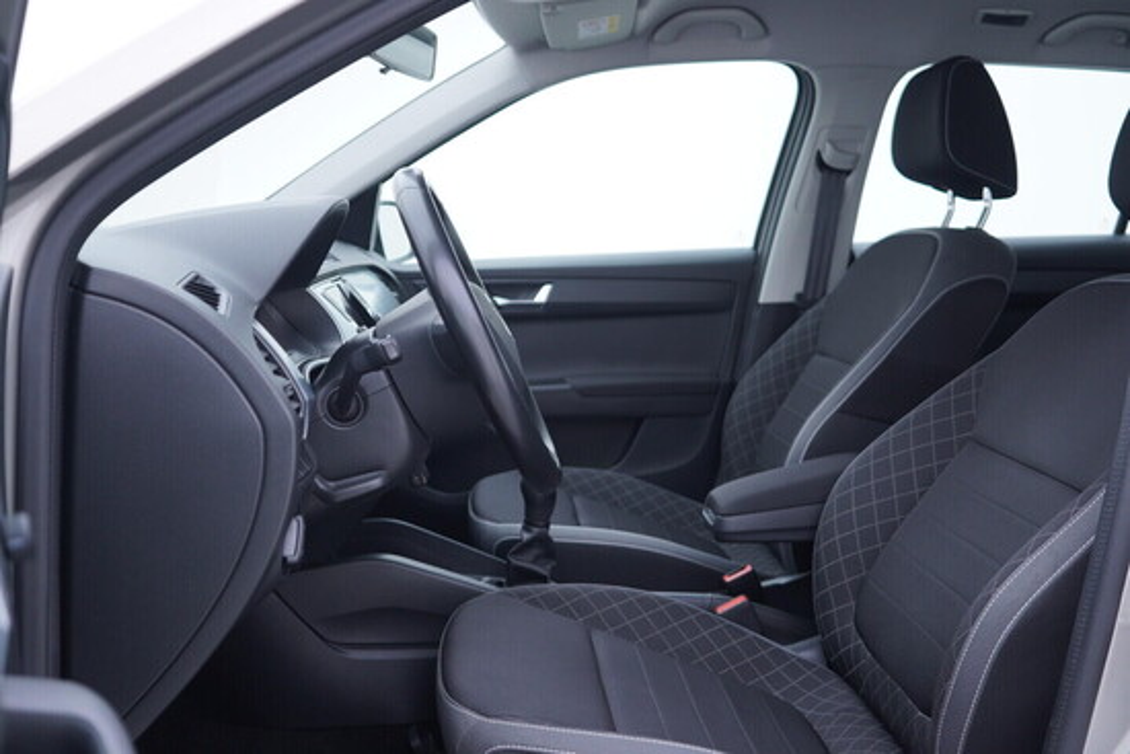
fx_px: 1130
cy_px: 377
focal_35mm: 36
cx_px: 565
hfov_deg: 53.1
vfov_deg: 36.9
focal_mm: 24
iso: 125
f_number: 2.8
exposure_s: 1/40
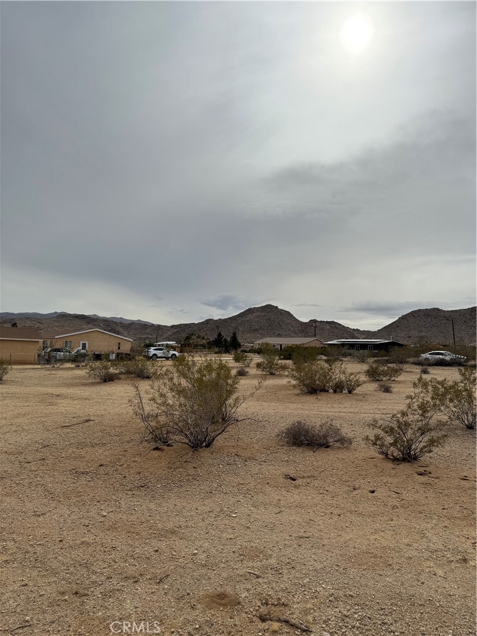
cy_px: 318
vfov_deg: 71.6
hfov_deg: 56.8
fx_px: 441
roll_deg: -0.1
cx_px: 238
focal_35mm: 24
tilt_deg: +3.7
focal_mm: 6.76
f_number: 1.78
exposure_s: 1/10309
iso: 80
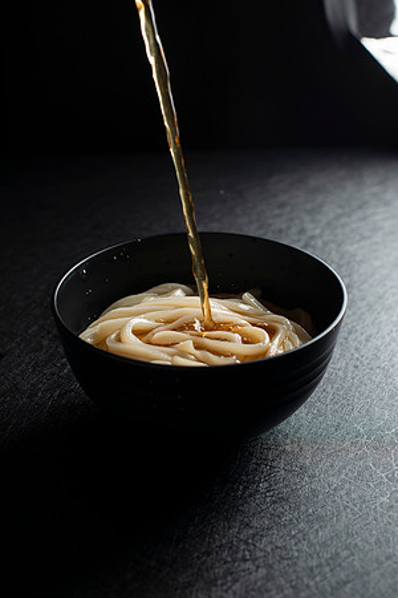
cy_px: 299
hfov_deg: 27.0
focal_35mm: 50
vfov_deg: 39.6
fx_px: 829
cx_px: 199
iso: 100
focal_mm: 50
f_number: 5.6
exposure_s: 1/200
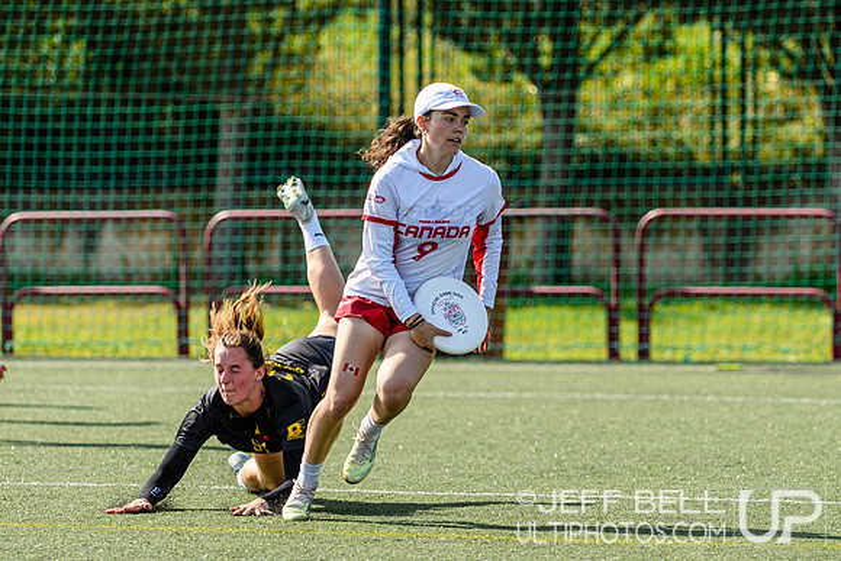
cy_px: 194
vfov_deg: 4.4
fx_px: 7248
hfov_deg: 6.6
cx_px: 528
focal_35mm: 310
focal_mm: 155
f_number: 3.2
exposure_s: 1/1000
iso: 125
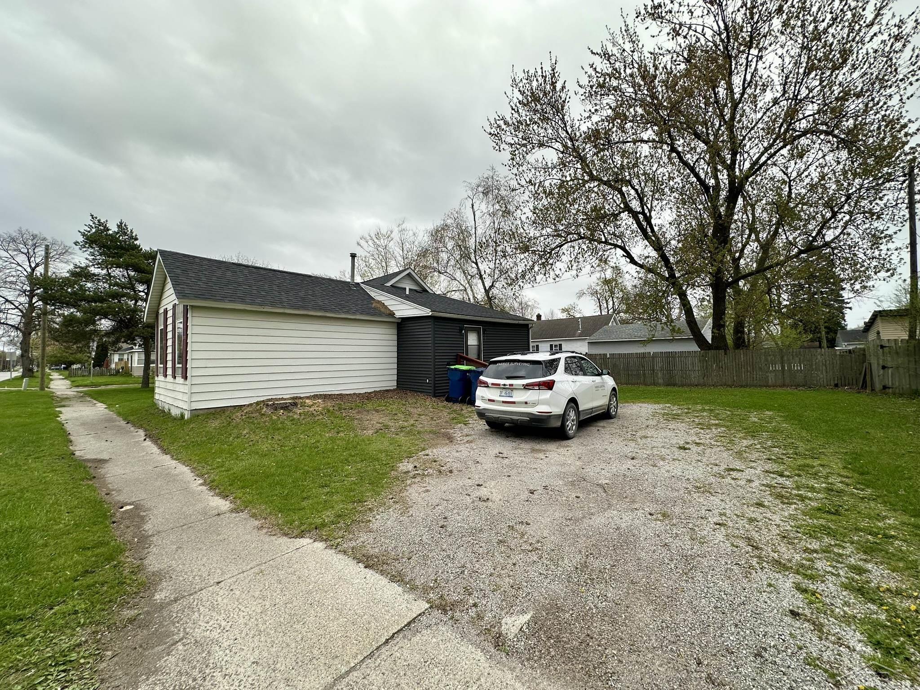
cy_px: 345
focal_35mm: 14
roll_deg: +1.0
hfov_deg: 102.1
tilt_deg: +1.4
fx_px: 372
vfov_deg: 85.7
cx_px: 460
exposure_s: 1/317
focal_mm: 2.22
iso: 40
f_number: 2.2
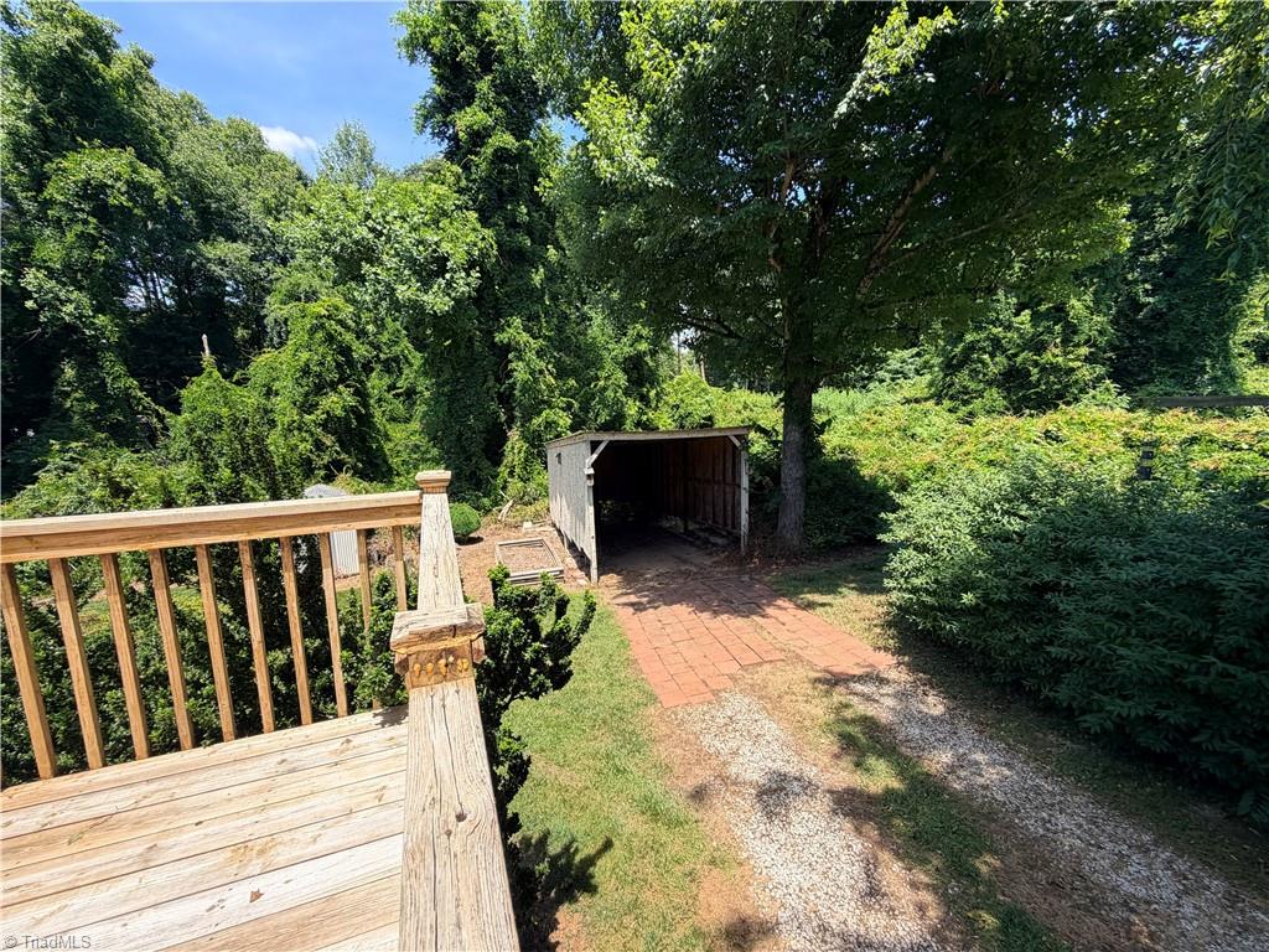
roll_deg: +0.0
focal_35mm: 14
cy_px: 476
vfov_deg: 85.7
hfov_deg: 102.1
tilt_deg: -9.0
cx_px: 634
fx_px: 513
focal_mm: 2.22
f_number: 2.2
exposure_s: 1/502
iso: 40
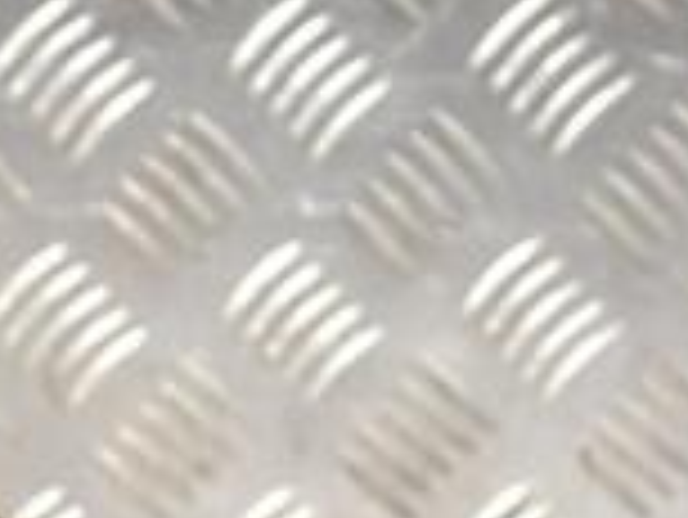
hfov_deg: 6.2
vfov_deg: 4.8
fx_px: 6184
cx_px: -634
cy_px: 743
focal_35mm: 311
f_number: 7.1
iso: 3200
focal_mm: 55
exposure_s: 1/200
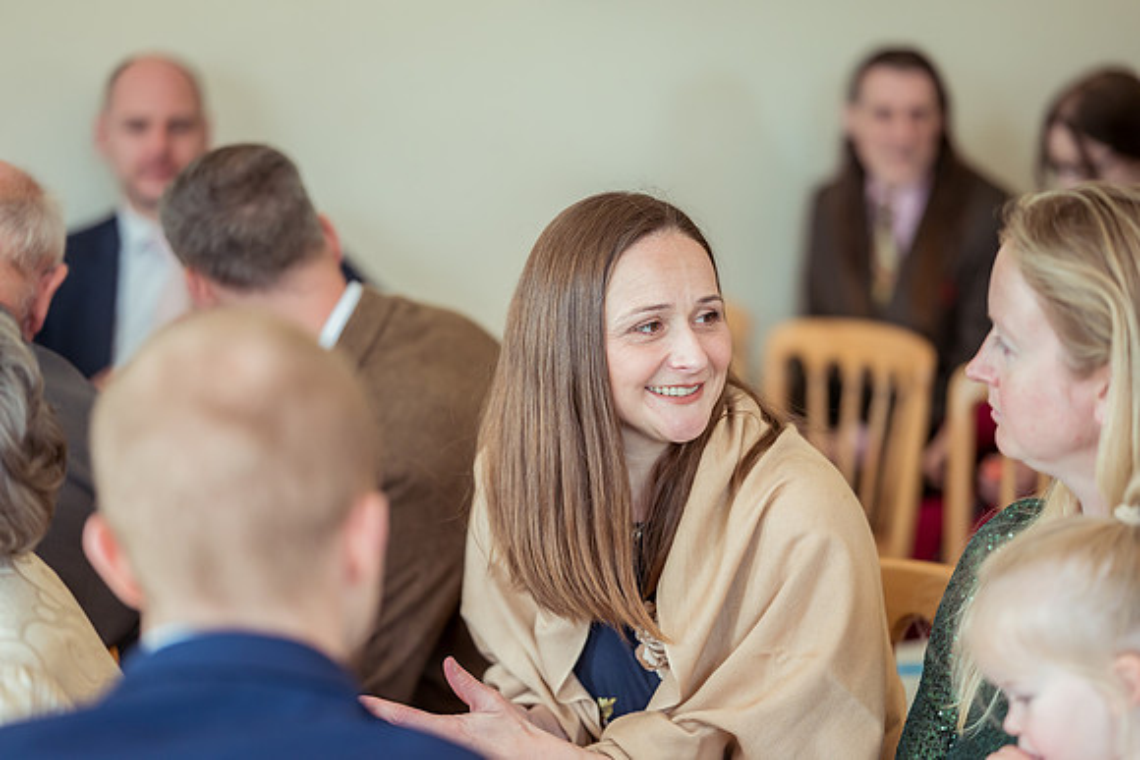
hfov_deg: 23.9
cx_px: 570
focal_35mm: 85
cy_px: 380
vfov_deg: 16.1
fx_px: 2696
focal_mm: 85
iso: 1250
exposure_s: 1/1000
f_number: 1.8
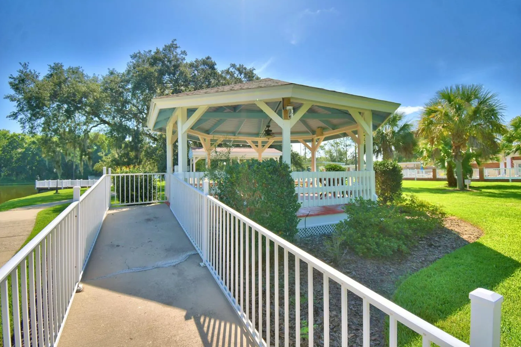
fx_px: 232
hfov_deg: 96.7
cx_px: 264
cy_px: 165
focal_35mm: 16
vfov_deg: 73.7
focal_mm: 10
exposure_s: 1/1250
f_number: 4.5
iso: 100
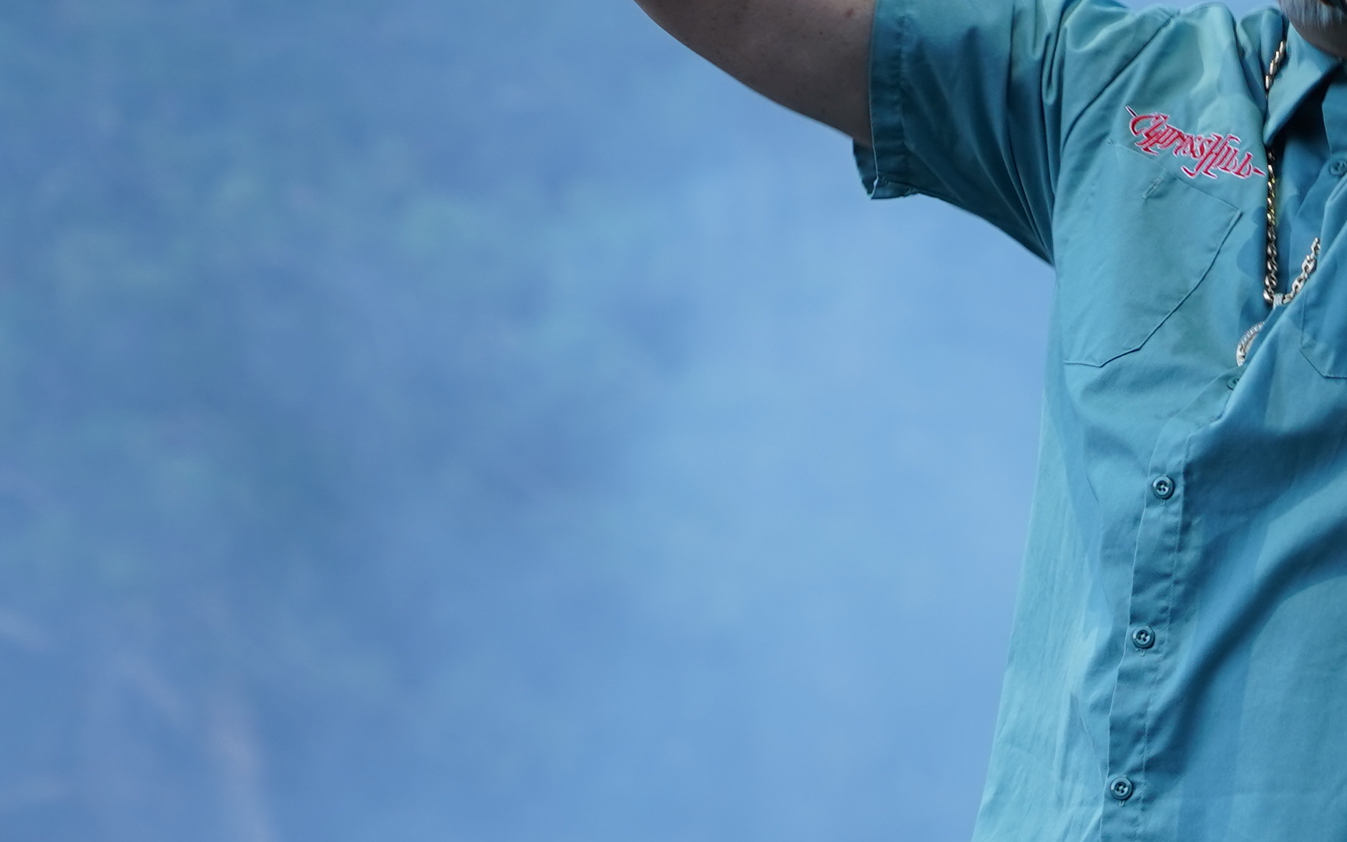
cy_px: 603
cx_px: 818
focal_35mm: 341
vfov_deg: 3.9
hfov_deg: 6.2
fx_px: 12519
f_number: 4
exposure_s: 1/125
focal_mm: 105
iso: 200
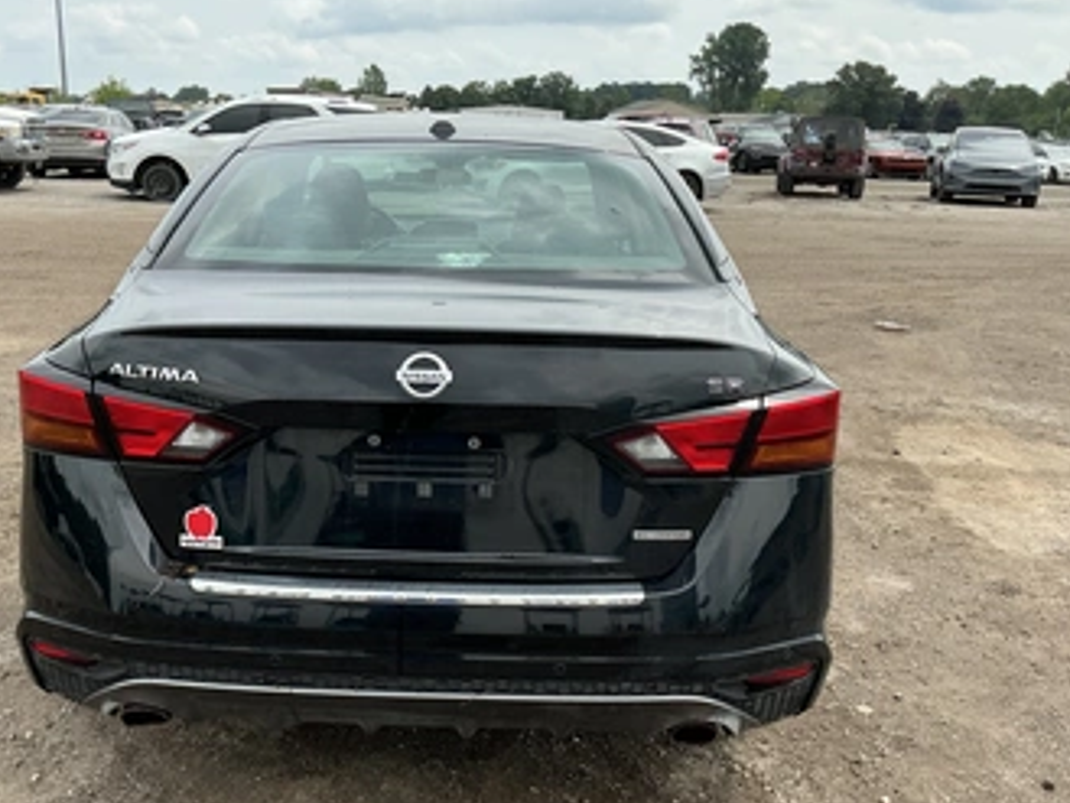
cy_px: 449
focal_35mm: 34
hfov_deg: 53.6
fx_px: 1051
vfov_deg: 41.8
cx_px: 436
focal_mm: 3
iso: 25
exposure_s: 1/1076
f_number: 1.8
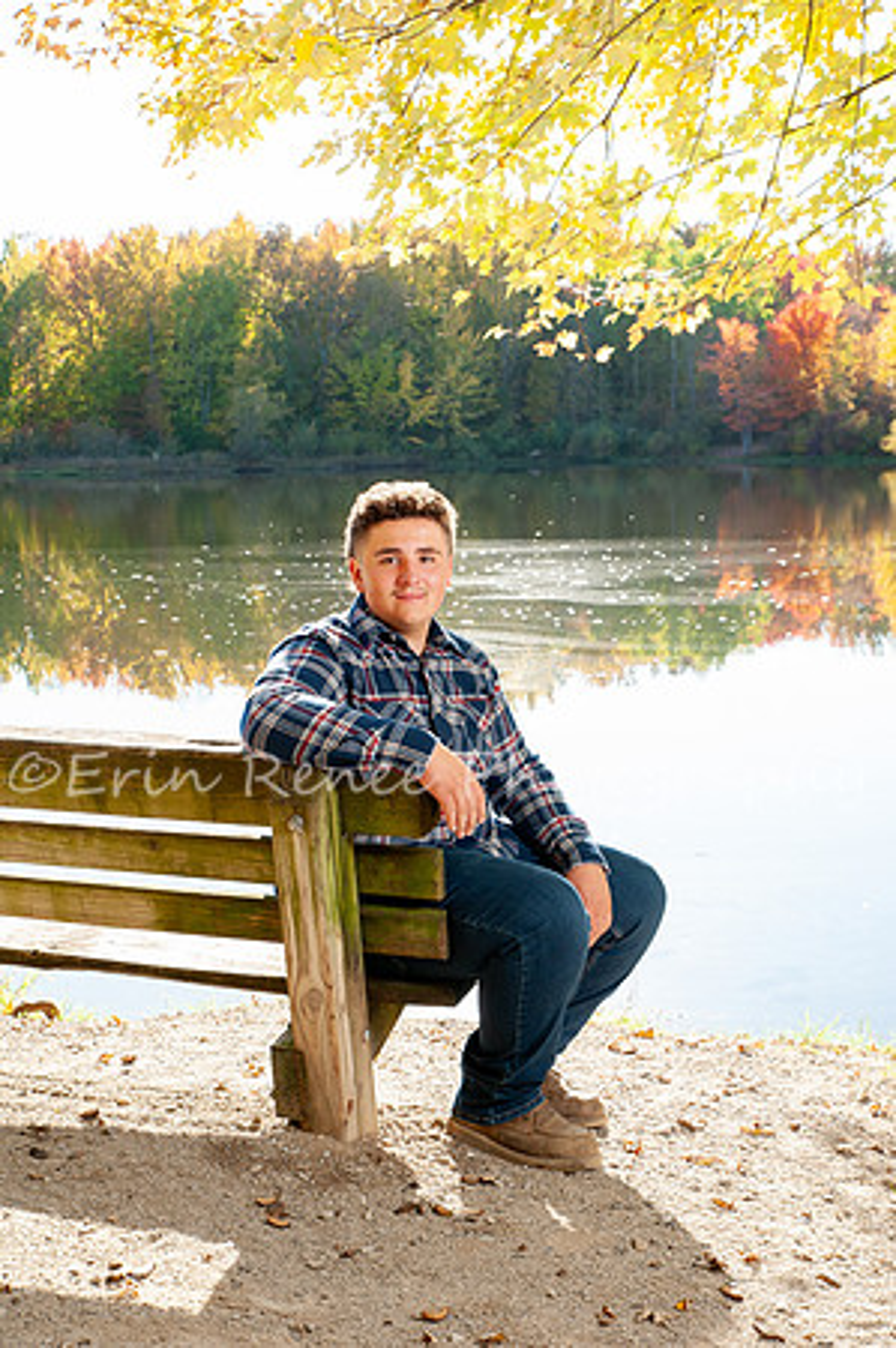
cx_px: 448
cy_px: 674
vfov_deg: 42.8
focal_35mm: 46
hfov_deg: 29.2
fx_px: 1721
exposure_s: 1/160
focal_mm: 46
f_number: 9
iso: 400
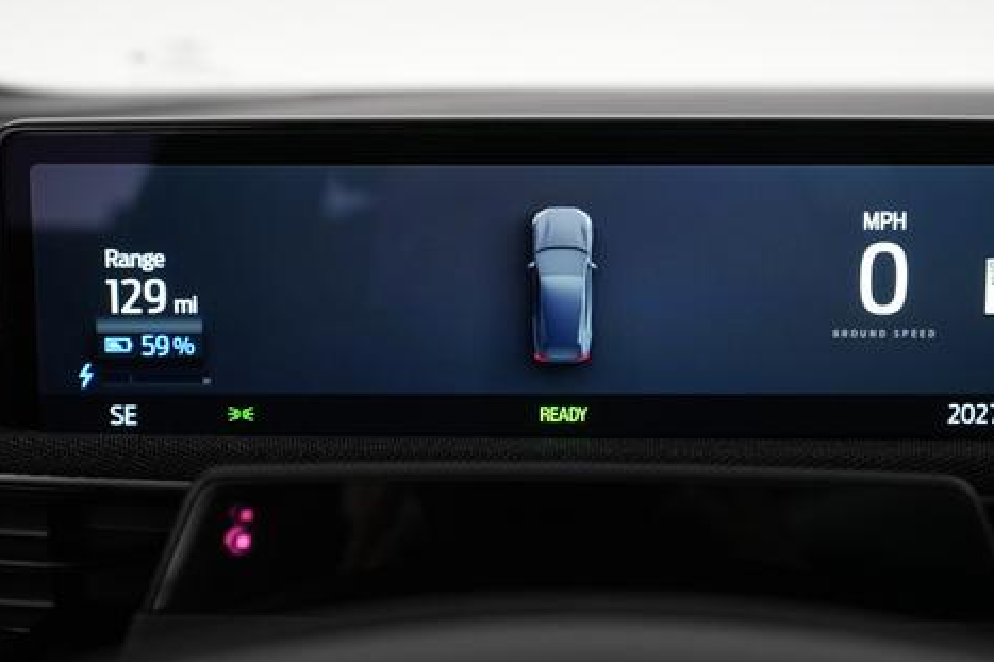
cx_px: 558
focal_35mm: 37
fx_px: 1021
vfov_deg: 35.7
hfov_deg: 51.8
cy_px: 245
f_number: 4
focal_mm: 27
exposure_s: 1/100
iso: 2500
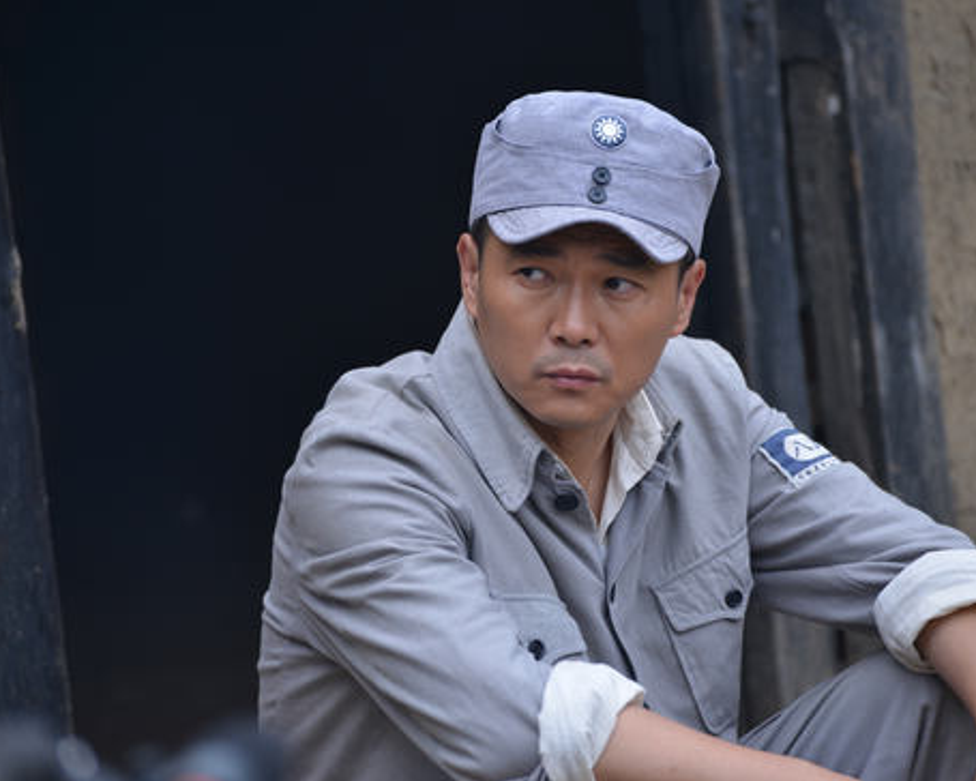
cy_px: 389
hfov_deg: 10.0
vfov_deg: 8.0
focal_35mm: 193
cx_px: 478
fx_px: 5575
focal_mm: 170
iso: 250
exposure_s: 1/500
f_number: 5
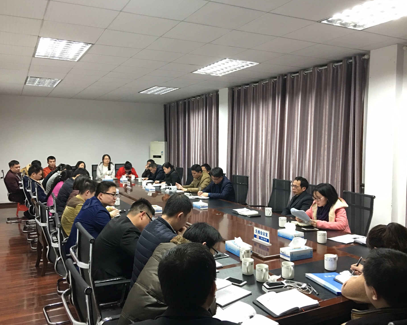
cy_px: 166
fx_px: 373
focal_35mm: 31
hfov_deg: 57.1
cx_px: 214
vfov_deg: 47.1
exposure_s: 1/10
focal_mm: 4.15
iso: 80
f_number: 2.2
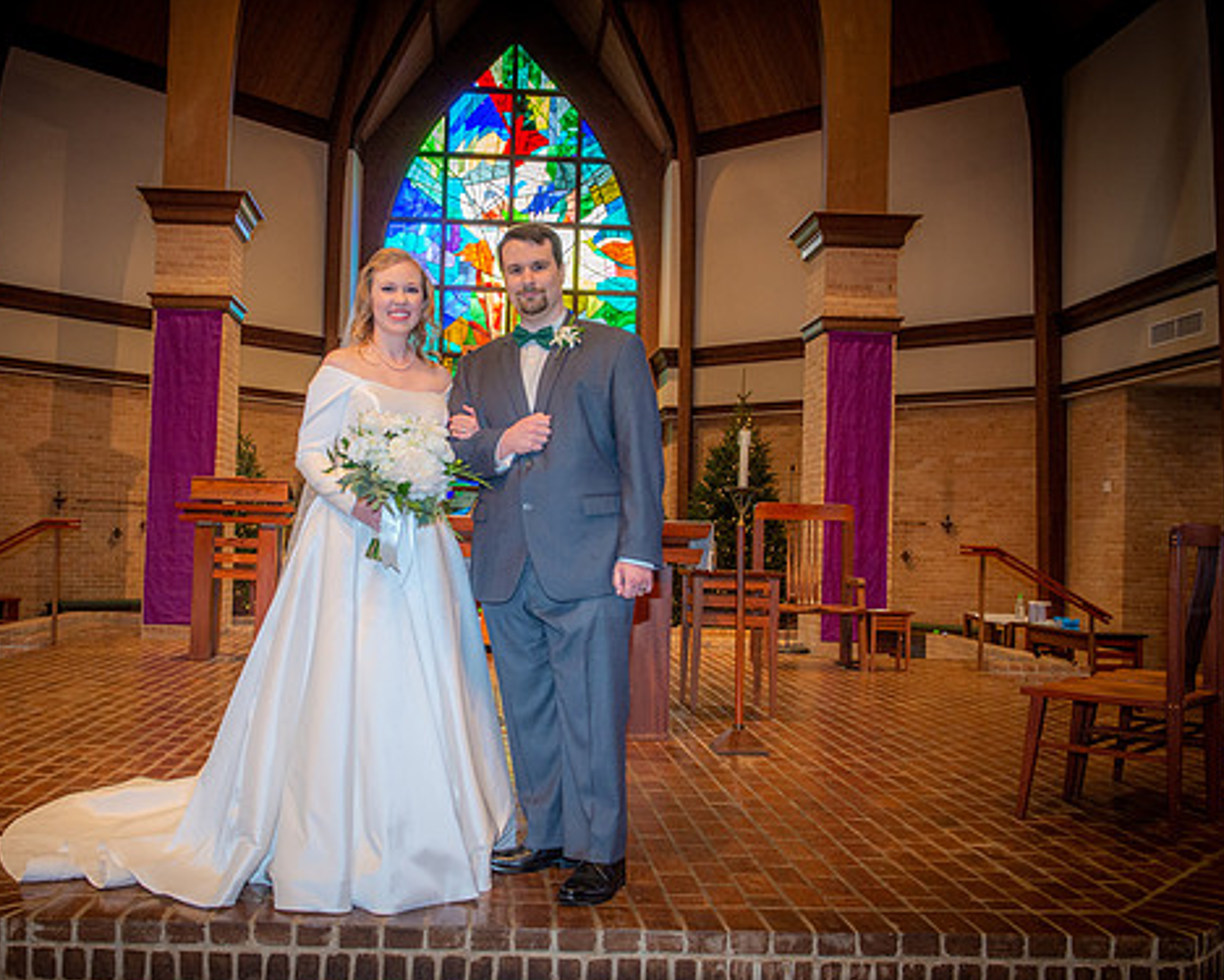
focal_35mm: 36
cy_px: 497
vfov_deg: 41.2
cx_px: 513
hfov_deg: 50.0
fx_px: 1305
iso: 1600
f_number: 5.6
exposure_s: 1/125
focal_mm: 31
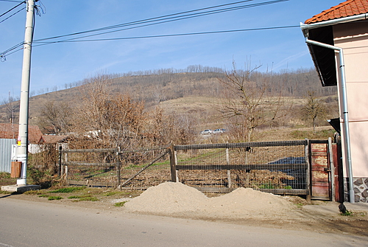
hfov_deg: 67.3
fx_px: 276
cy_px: 124
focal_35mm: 27
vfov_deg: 48.1
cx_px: 184
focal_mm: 18
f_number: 8
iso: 100
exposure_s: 1/250
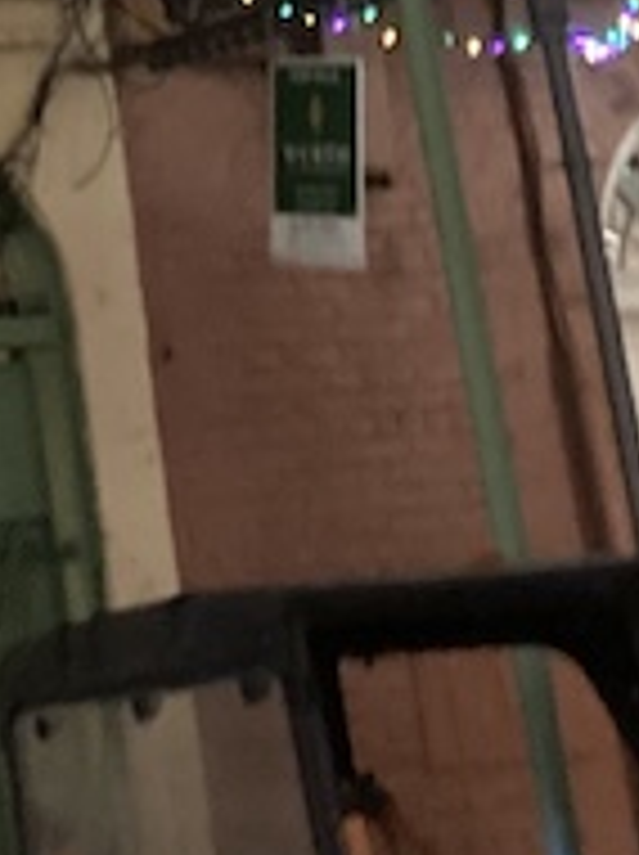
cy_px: -882
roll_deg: +4.6
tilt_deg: +29.3
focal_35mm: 118
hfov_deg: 11.9
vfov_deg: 14.0
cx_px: -351
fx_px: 2911
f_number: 1.8
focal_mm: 3.99
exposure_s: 1/17
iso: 640
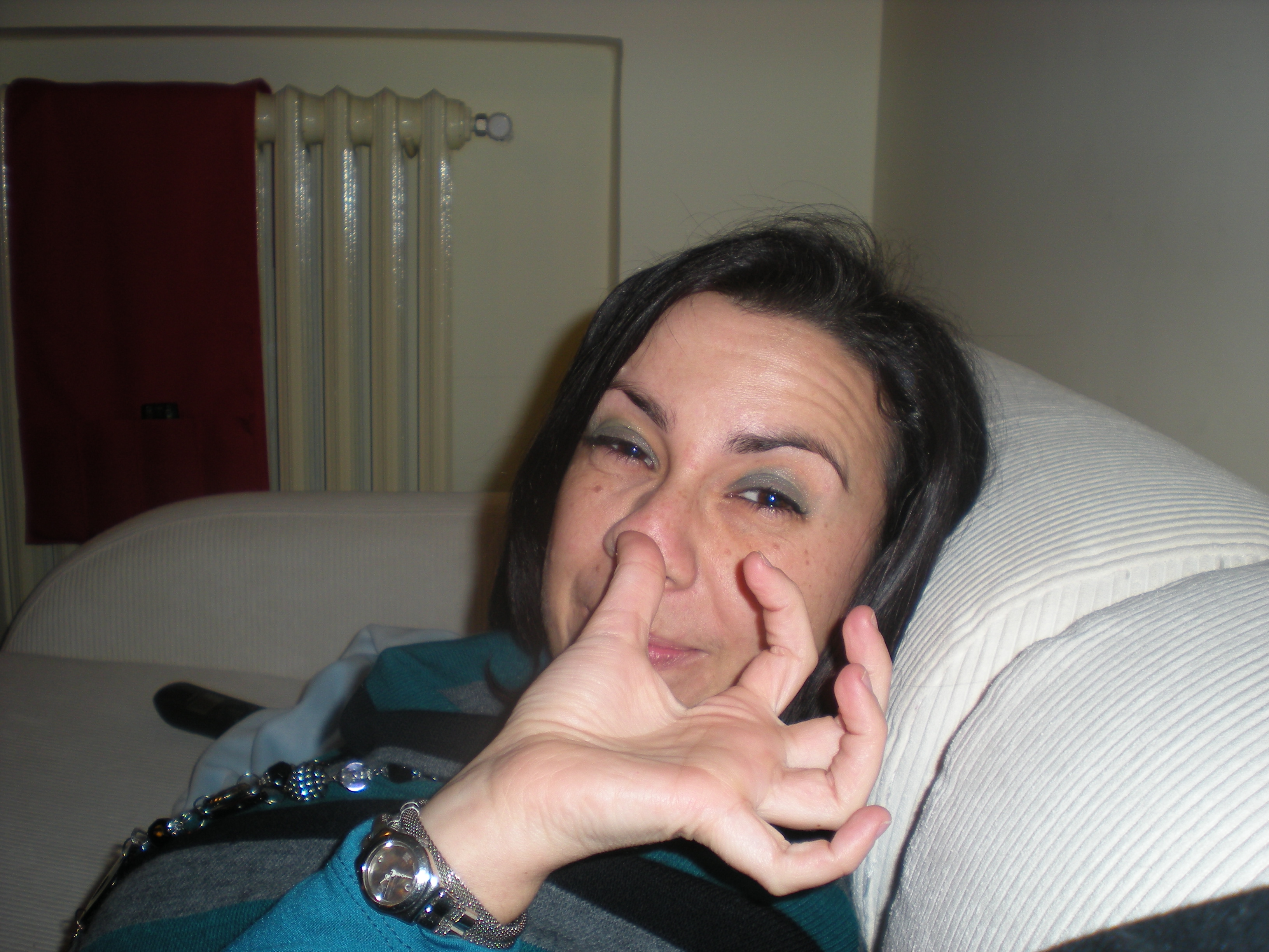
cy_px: 476
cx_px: 634
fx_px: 1393
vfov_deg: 37.7
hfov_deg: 49.0
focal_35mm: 38
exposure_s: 1/60
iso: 64
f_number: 3.1
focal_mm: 6.3
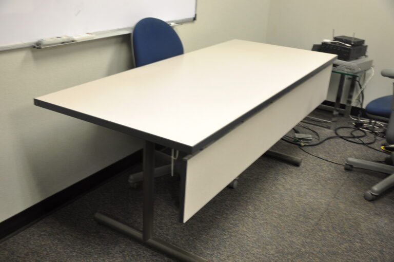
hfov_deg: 49.6
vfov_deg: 34.1
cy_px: 131
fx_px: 426
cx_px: 197
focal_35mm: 39
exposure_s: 1/6
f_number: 4
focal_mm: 26
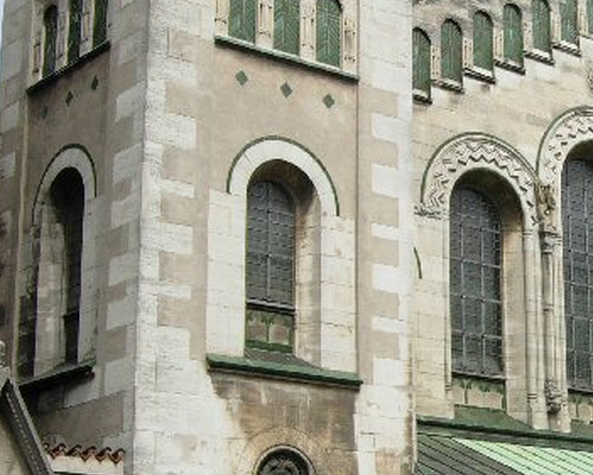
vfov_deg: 17.1
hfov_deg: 20.5
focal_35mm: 90
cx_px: 613
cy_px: 281
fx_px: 1580
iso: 50
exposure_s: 1/271
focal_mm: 7.5
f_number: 6.1
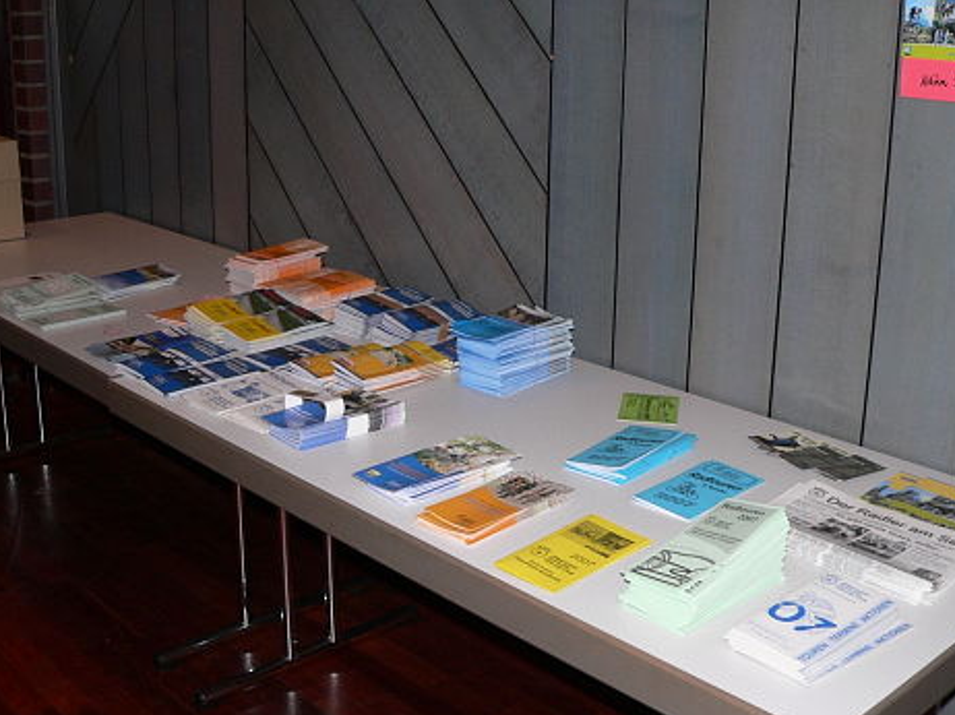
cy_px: 348
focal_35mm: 39
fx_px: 1075
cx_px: 504
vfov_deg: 36.8
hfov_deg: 47.9
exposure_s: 1/60
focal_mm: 6
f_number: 2.8
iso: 100
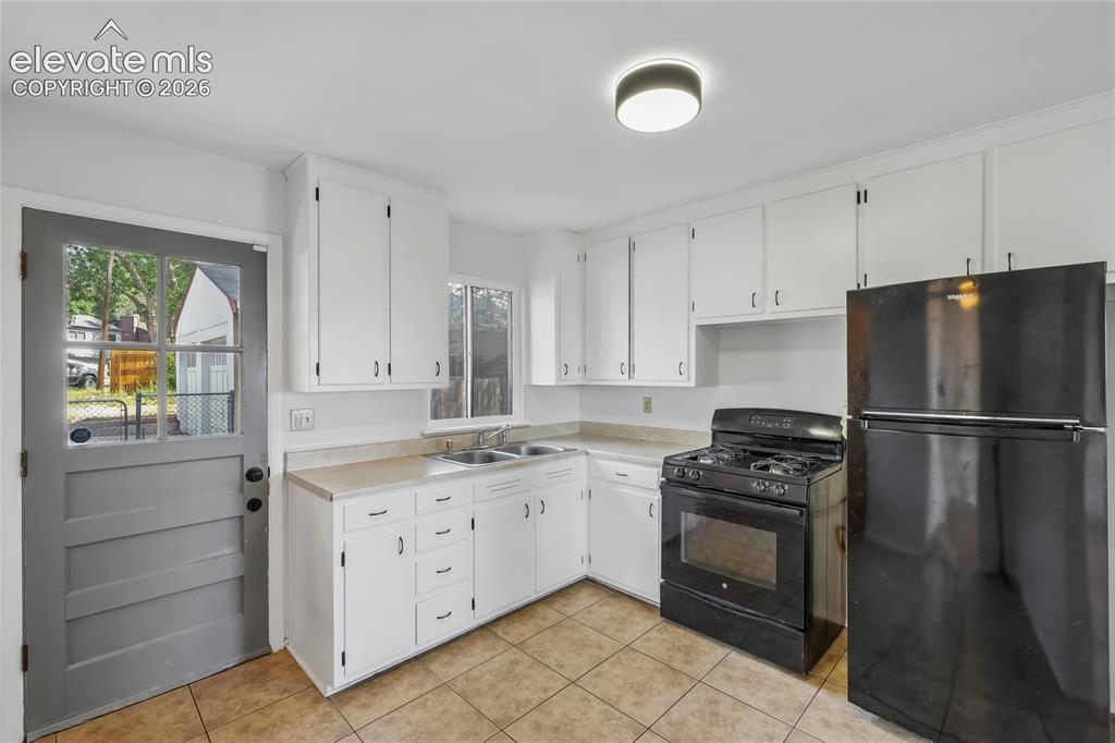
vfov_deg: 77.3
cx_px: 558
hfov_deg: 100.4
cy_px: 372
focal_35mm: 15
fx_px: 464
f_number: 8
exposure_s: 1/10
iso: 800
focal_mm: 10
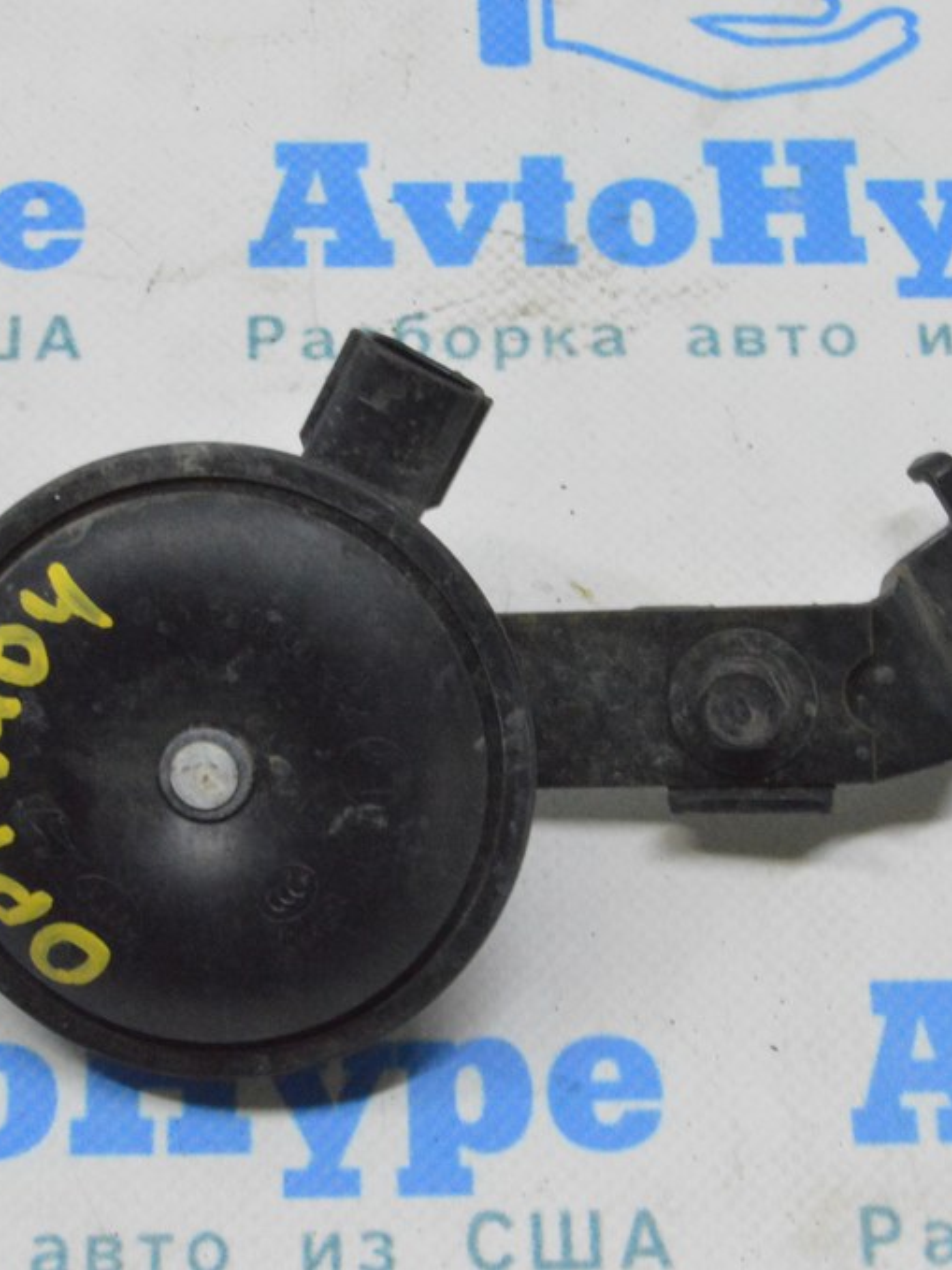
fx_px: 3668
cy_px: 635
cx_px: 451
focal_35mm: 100
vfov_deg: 19.6
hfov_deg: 14.8
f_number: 20
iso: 6400
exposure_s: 1/20
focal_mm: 46
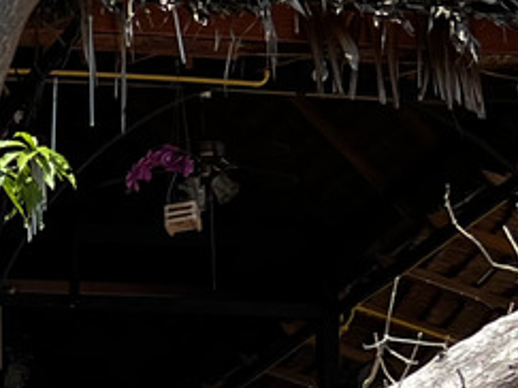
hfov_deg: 10.7
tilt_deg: +9.1
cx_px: -495
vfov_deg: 8.3
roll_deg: +0.2
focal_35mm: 171
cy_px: 733
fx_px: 2558
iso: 50
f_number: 1.5
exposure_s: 1/1038
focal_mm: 5.7
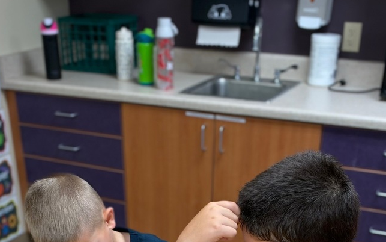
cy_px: 304
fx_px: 568
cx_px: 176
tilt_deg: -31.0
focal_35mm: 54
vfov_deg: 21.9
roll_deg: +0.0
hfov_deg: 37.5
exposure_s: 1/120
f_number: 1.8
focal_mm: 6.93
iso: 250
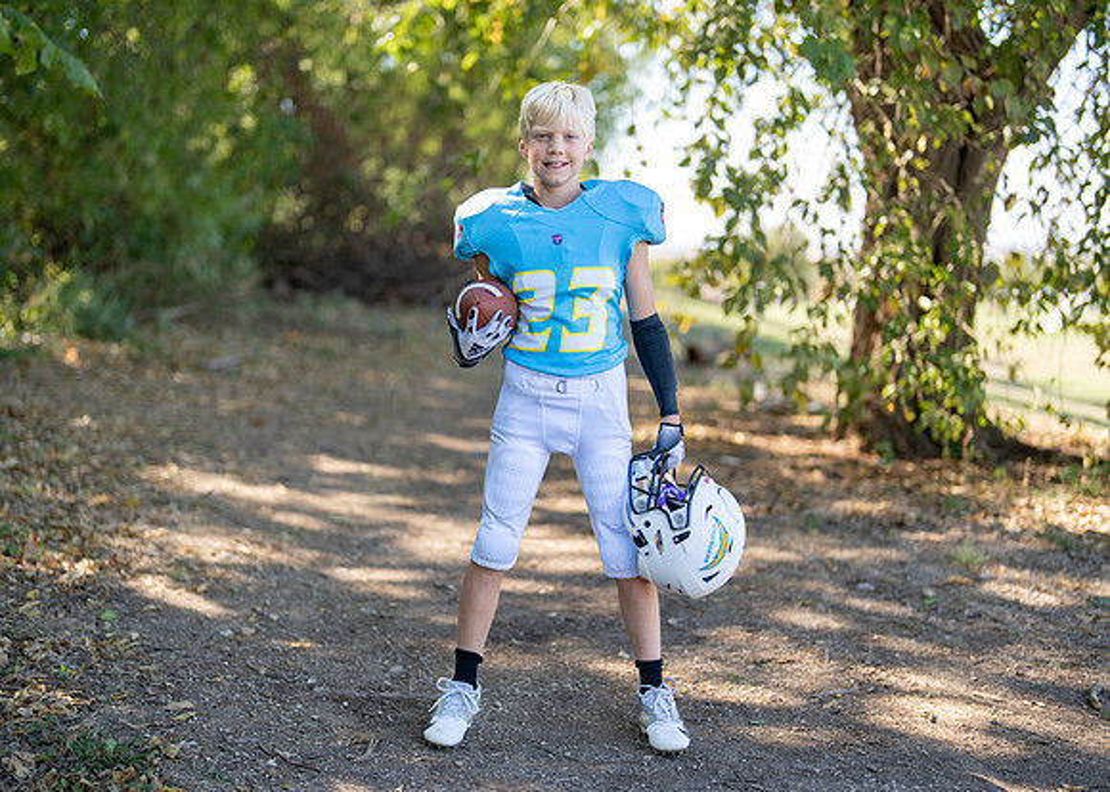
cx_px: 563
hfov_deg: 36.2
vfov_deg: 26.3
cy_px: 402
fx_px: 1697
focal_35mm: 54
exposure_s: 1/1250
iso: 100
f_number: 1.2
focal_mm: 50
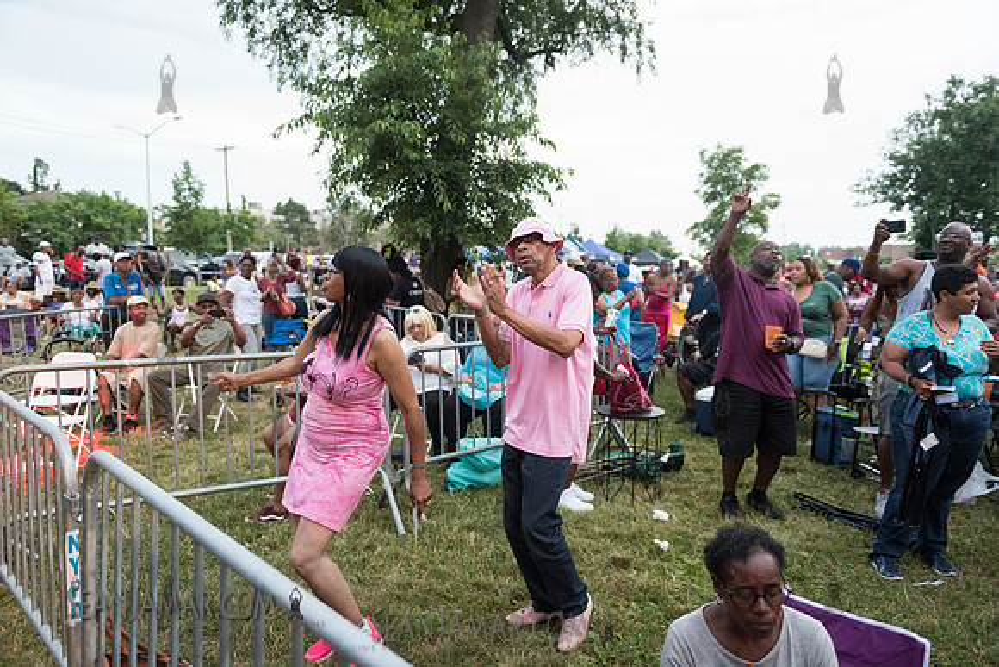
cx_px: 500
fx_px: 722
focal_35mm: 26
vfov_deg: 49.6
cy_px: 334
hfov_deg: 69.4
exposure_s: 1/200
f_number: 2.8
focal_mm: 26
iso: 4000
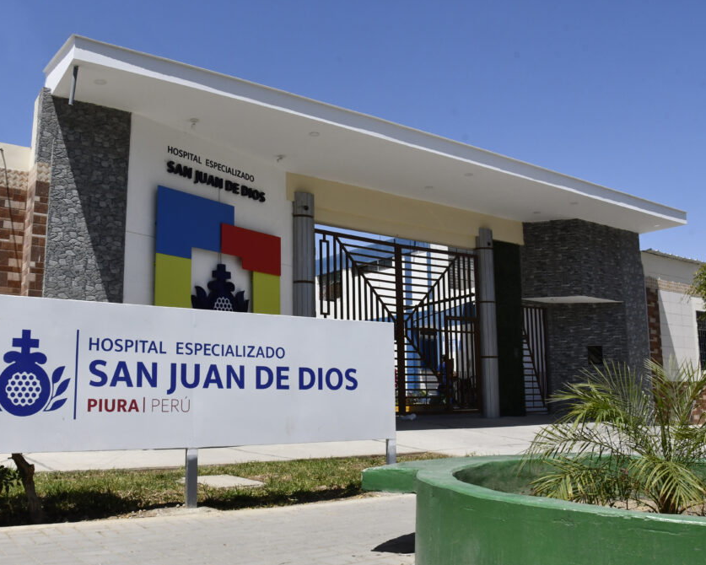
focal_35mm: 31
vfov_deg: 47.1
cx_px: 291
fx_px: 648
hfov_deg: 56.8
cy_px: 279
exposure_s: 1/1000
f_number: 16
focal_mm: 18
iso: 800
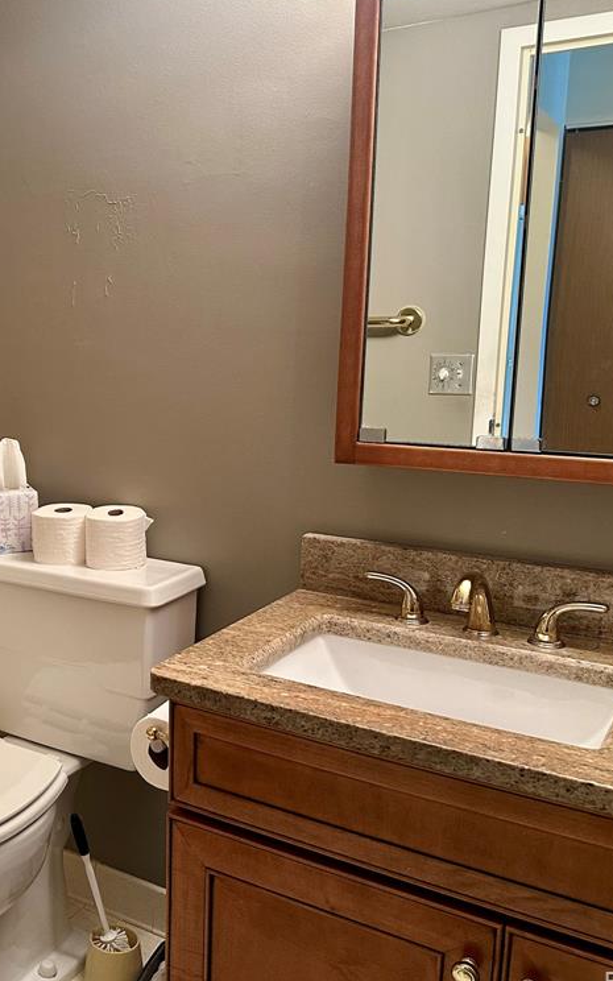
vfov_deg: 55.3
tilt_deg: -10.0
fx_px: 936
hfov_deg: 34.3
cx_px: 63
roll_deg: -0.2
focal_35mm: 35
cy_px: 497
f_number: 1.78
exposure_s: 1/60
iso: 320
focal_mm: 6.86
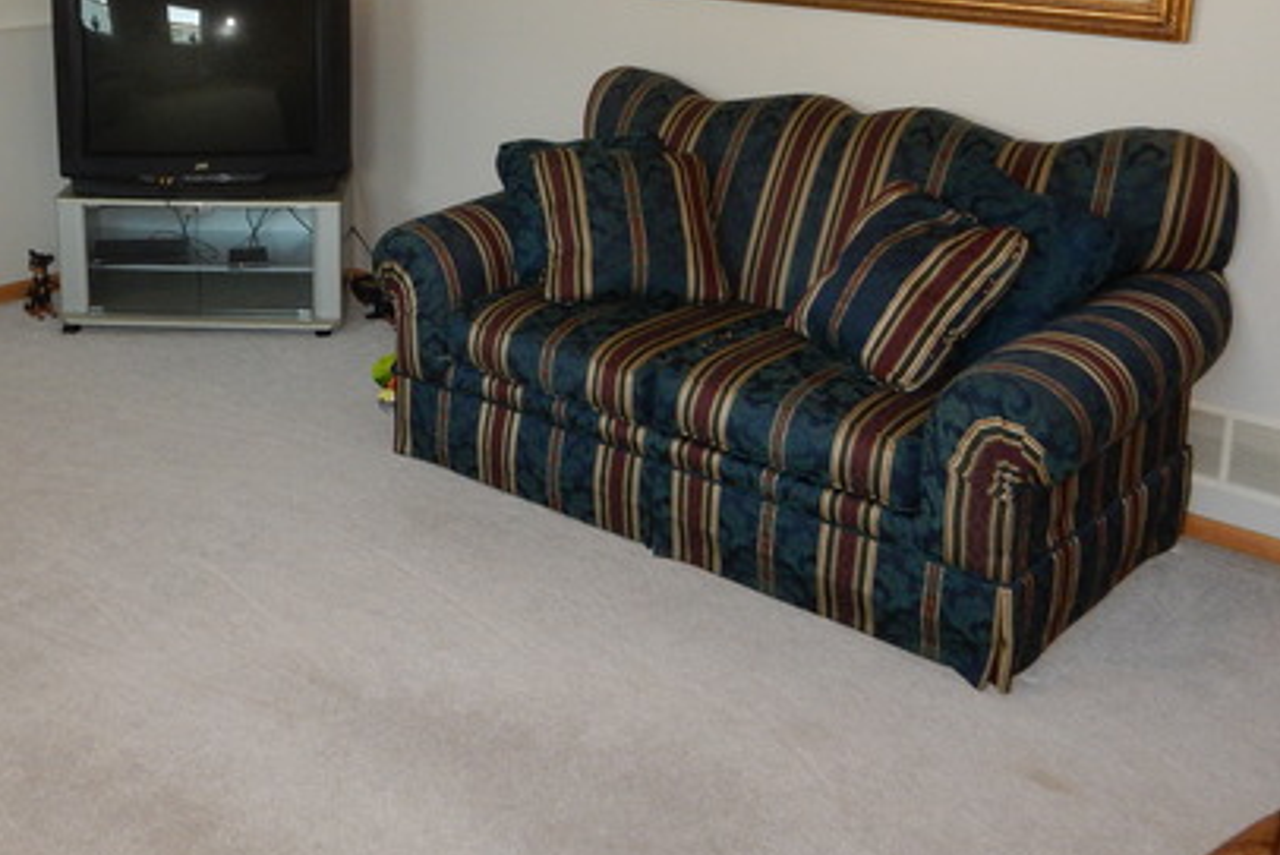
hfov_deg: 45.5
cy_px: 167
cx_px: 296
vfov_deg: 31.8
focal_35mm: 41
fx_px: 1458
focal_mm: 4.5
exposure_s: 1/30
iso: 280
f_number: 3.7
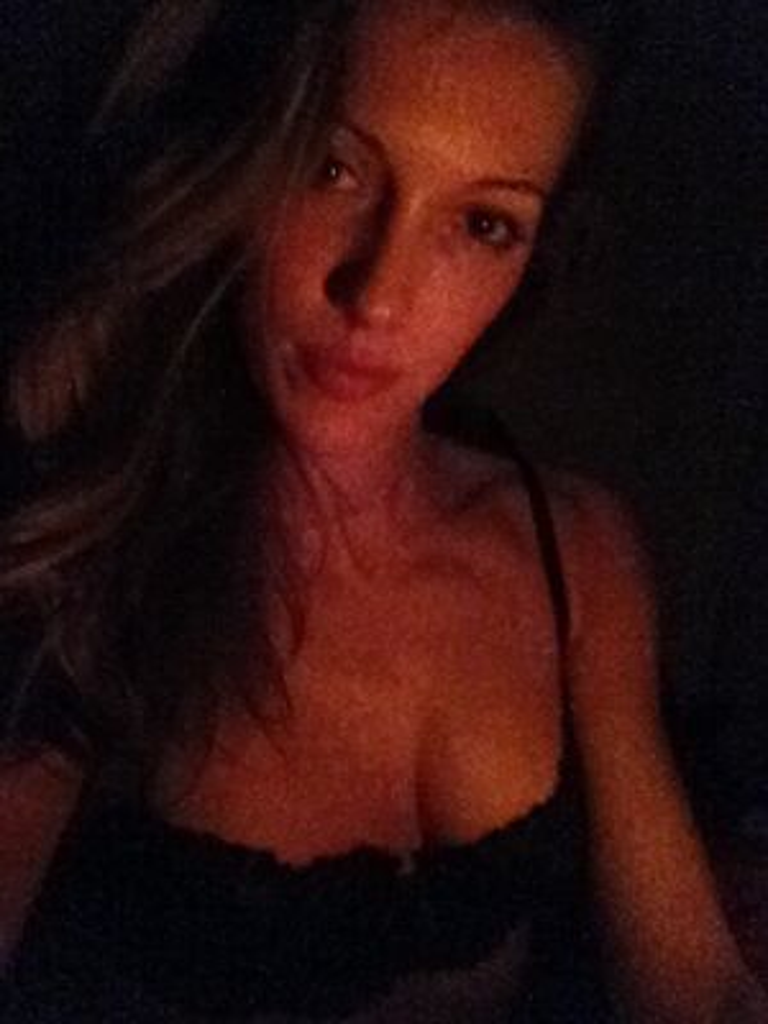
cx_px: 384
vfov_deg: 52.6
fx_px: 1035
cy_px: 512
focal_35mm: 35
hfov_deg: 40.7
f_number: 2.4
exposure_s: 1/24
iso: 2000
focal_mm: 1.85
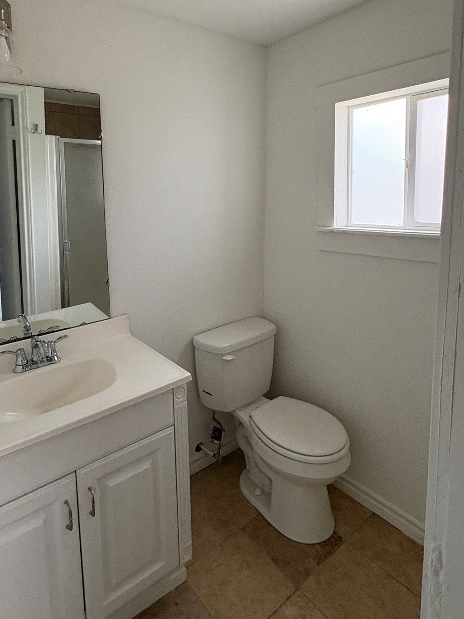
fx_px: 375
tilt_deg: -5.0
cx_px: 194
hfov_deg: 63.1
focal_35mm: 21
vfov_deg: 77.6
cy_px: 232
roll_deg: +1.3
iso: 320
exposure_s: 1/60
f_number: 2.2
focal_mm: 2.22
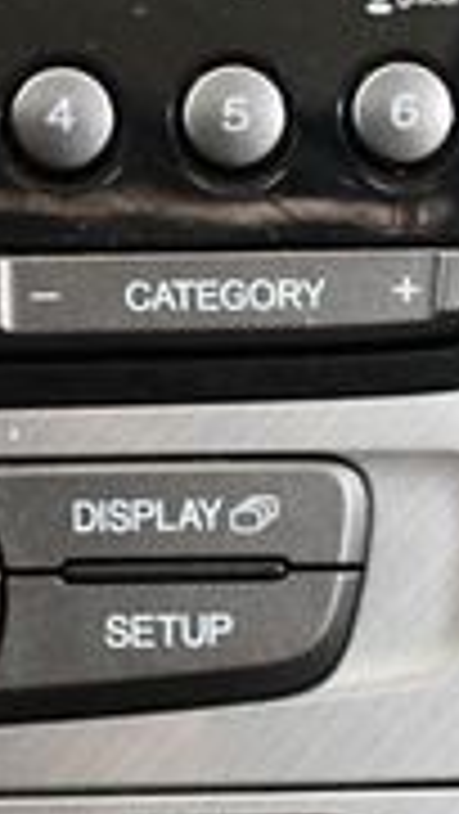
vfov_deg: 20.7
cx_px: -166
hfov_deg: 11.7
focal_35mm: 100
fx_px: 2161
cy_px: 787
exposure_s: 1/60
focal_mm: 18
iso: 7200
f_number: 3.5
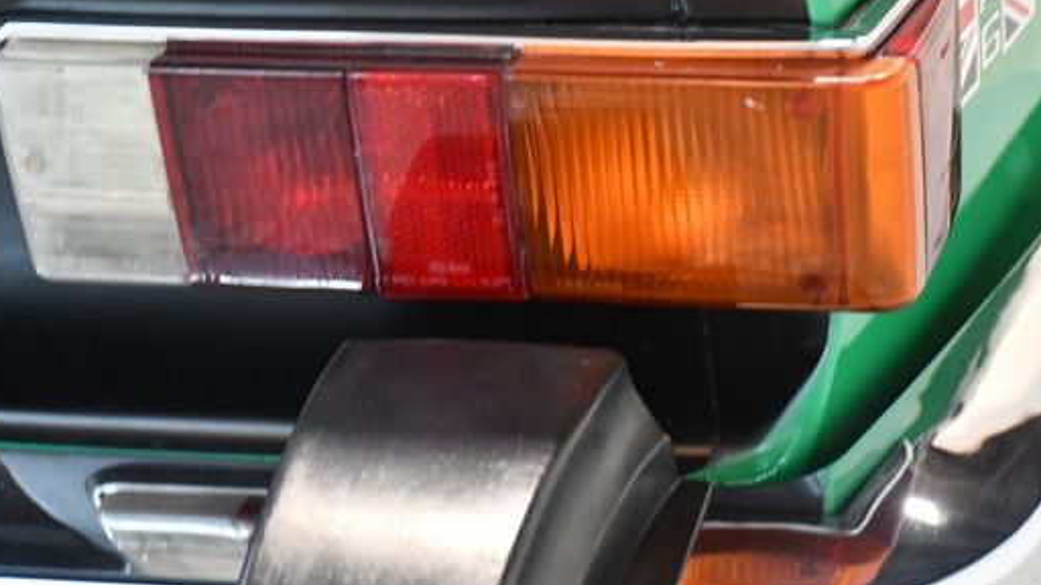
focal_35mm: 102
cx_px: 460
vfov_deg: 11.9
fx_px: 2816
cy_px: 264
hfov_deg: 20.9
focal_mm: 52
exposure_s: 1/60
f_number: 4.8
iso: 4500
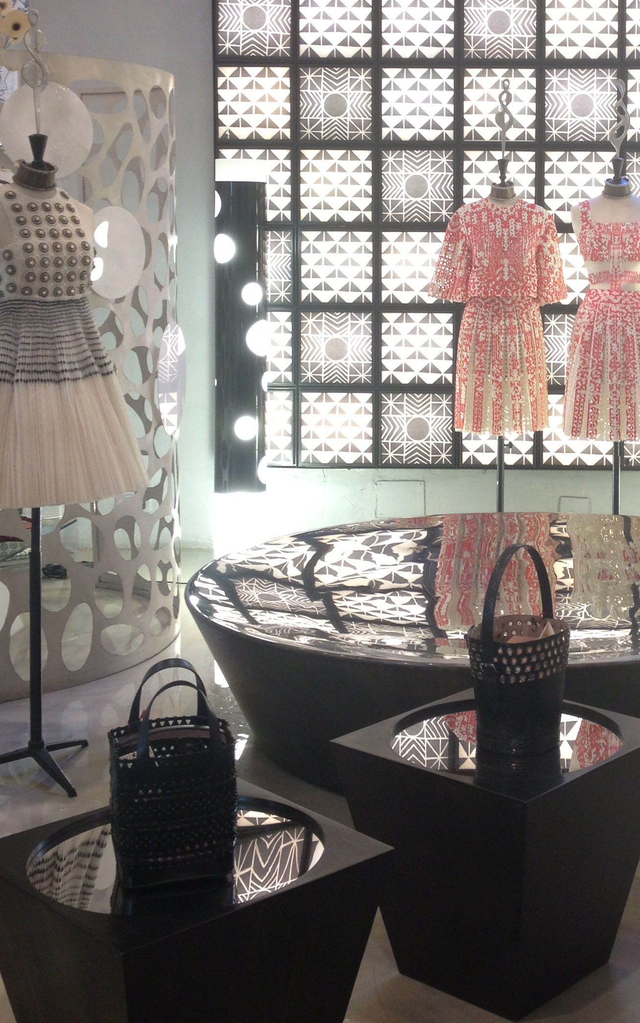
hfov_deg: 22.0
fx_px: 1619
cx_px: 525
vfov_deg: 34.7
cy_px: 319
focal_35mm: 58
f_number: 2.4
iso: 80
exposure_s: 1/20
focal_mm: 4.28
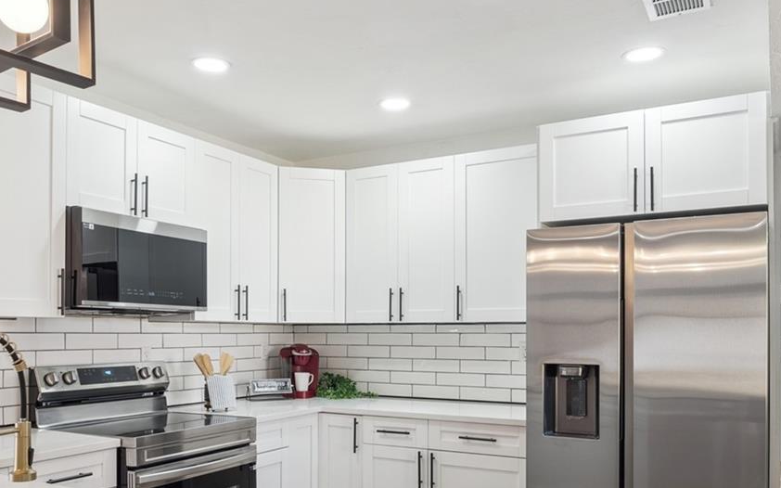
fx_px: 660
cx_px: 326
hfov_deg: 60.9
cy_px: 317
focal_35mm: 31
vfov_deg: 40.2
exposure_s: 1/15
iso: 200
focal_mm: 16
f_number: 9
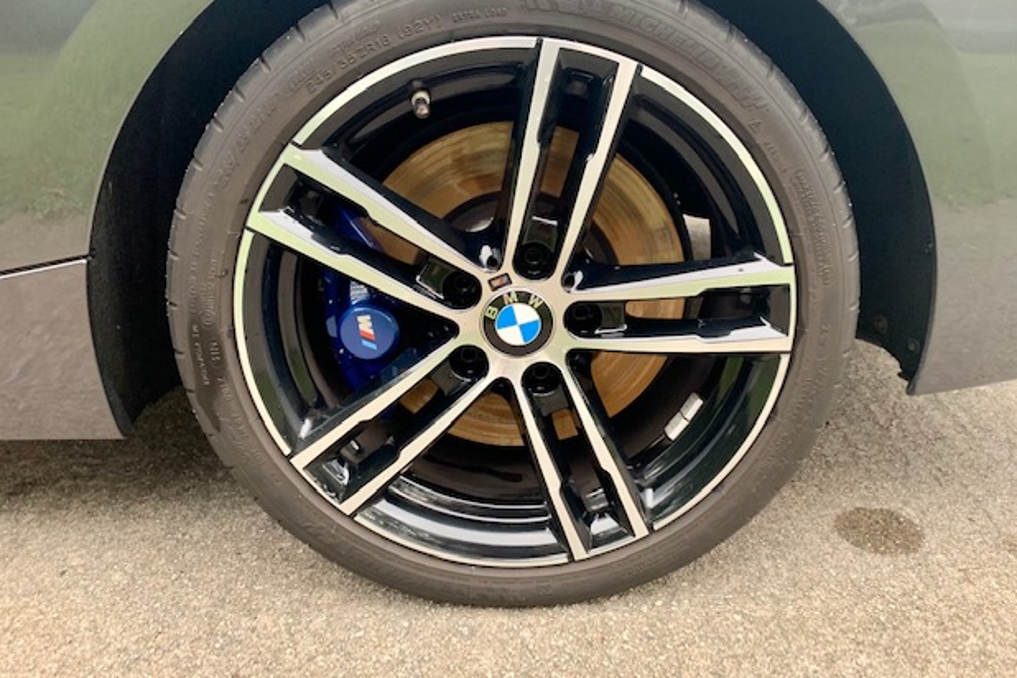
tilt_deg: -19.7
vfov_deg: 46.3
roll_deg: -0.3
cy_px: 290
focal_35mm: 28
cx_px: 525
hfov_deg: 65.5
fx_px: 791
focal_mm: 4.25
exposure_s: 1/60
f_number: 1.8
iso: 200
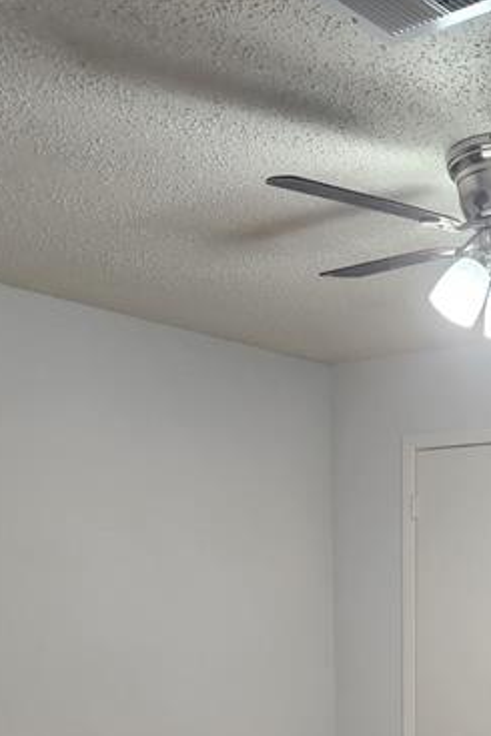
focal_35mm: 50
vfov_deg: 35.5
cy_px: 748
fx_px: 1022
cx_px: 499
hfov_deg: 25.6
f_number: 1.8
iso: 160
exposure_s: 1/120
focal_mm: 5.4
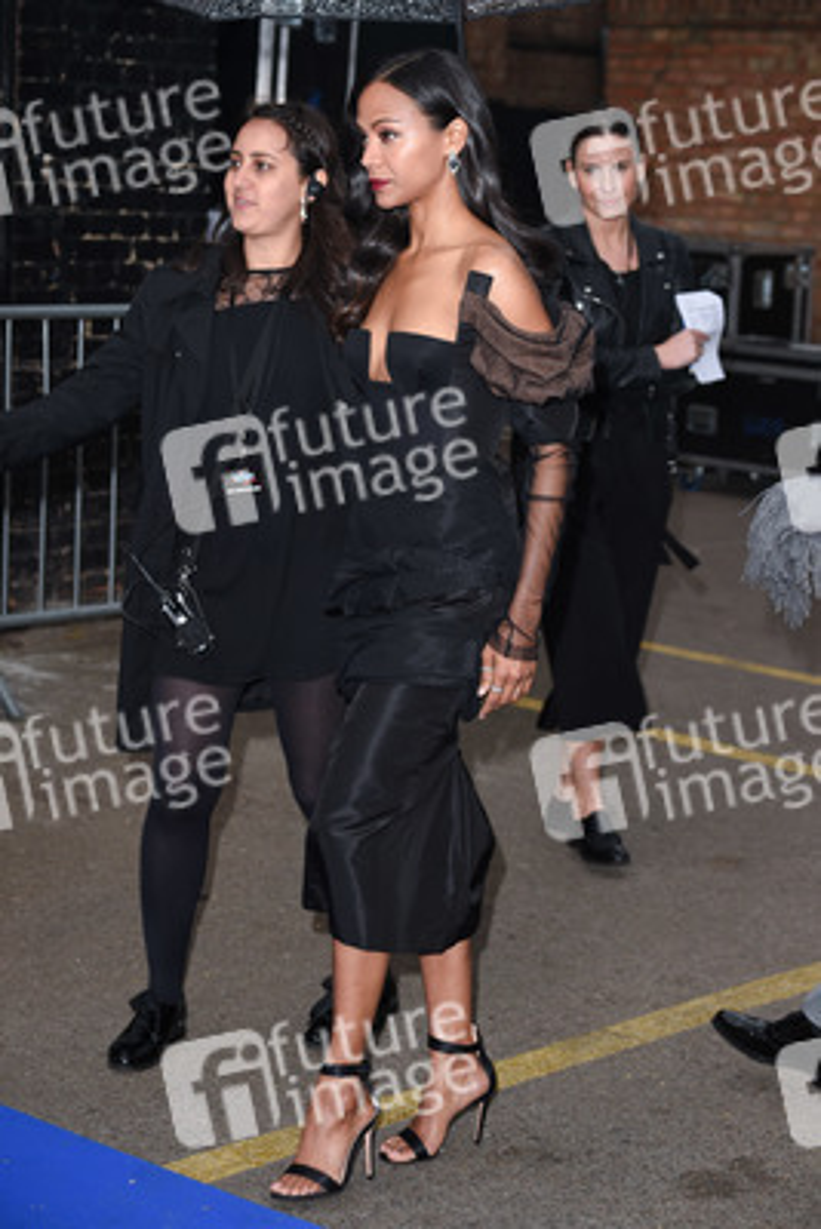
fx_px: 2734
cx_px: 410
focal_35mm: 80
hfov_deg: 17.1
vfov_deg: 25.4
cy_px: 614
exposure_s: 1/250
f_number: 5.6
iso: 400
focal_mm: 80
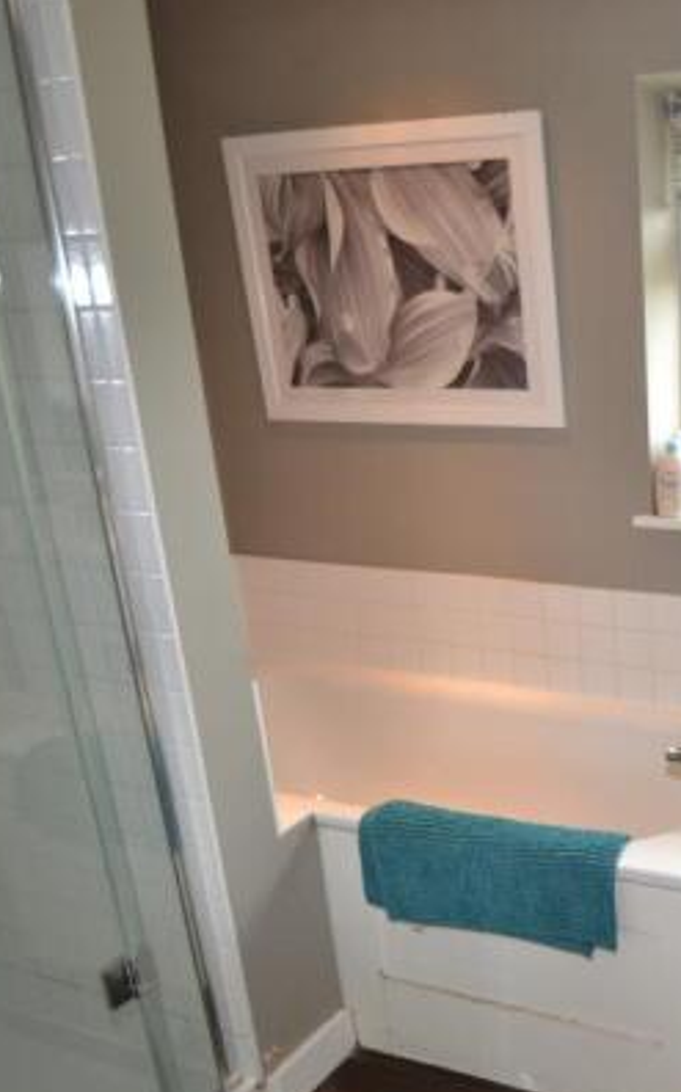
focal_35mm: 28
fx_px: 828
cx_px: 779
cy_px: 589
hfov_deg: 36.5
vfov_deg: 66.7
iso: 400
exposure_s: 1/60
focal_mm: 11
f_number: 4
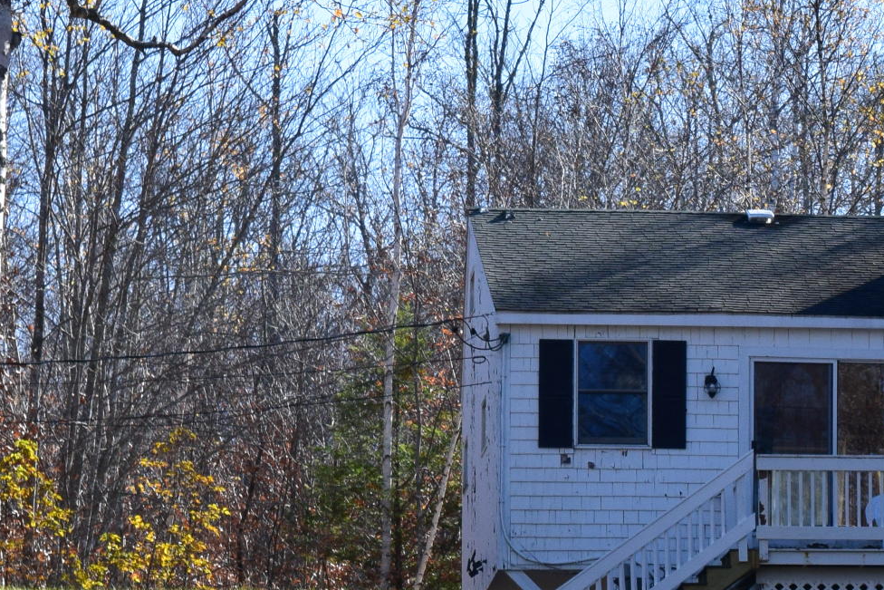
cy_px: 256
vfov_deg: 5.4
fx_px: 6226
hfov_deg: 8.0
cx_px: 1138
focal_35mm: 254
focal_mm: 55
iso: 400
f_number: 11
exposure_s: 1/500
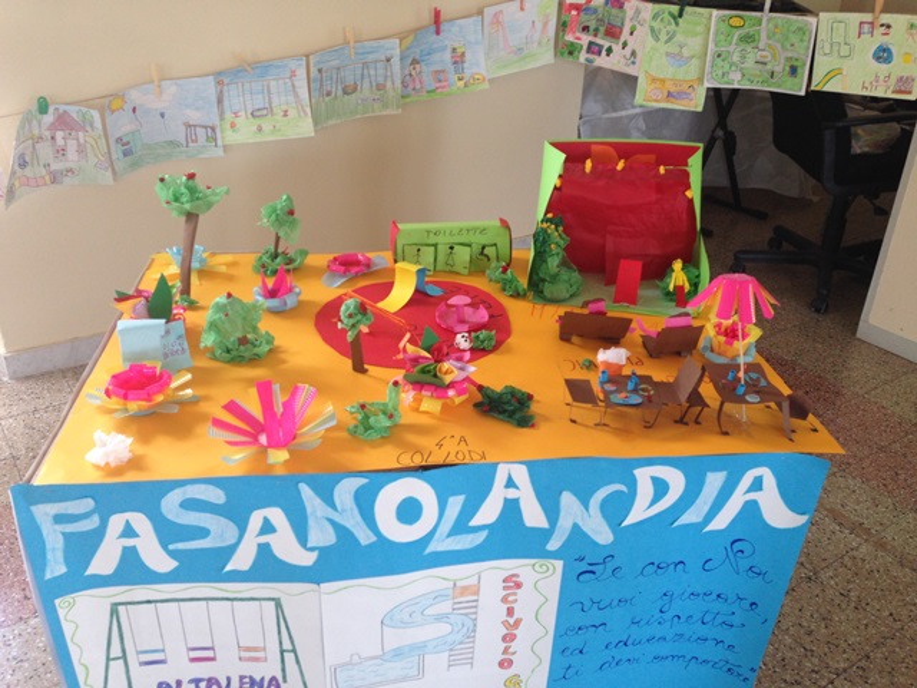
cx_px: 458
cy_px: 344
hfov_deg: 55.4
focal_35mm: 33
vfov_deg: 42.9
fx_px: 874
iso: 64
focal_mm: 4.12
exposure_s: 1/20
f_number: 2.4
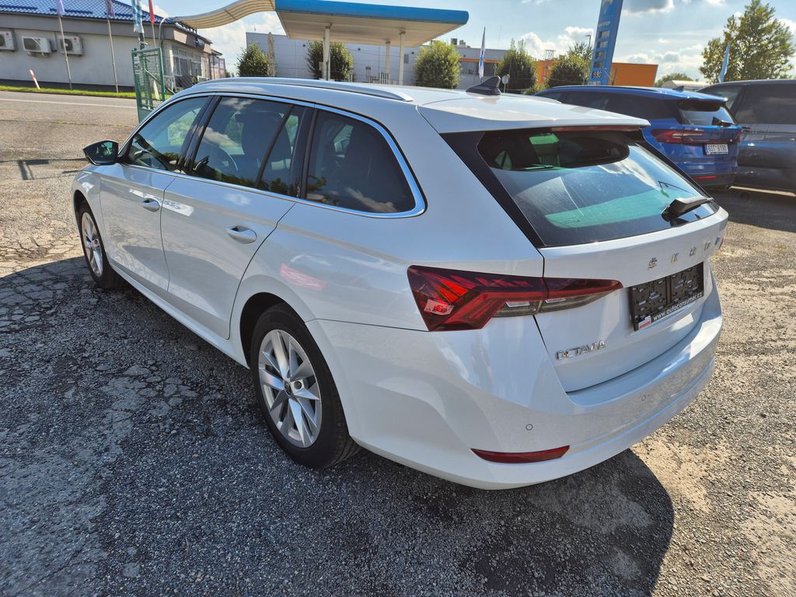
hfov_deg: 73.9
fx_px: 529
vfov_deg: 58.9
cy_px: 298
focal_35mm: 23
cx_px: 398
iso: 25
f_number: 1.8
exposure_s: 1/1976
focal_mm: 5.4
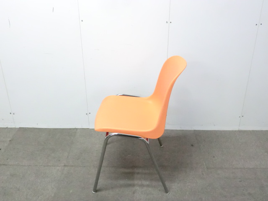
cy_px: 100
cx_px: 134
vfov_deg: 37.7
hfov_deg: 49.0
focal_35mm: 38
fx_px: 294
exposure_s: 1/30
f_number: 3.9
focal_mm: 6.9
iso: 800
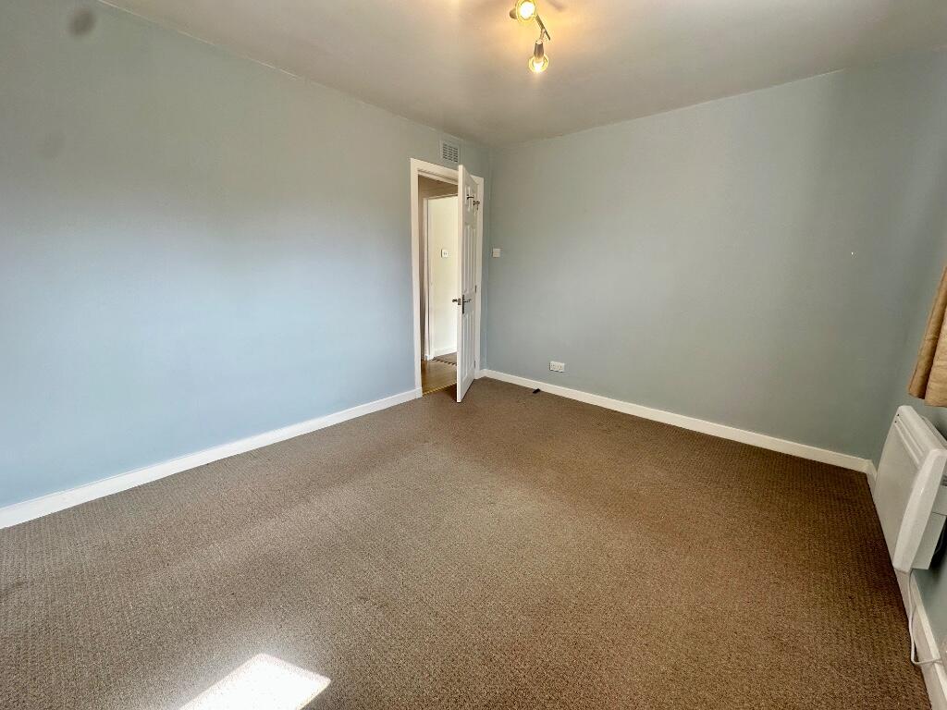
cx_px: 474
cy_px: 355
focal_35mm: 14
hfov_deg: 102.1
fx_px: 383
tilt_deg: -13.0
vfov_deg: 85.7
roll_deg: -1.1
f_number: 2.2
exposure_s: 1/100
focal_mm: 2.22
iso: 64
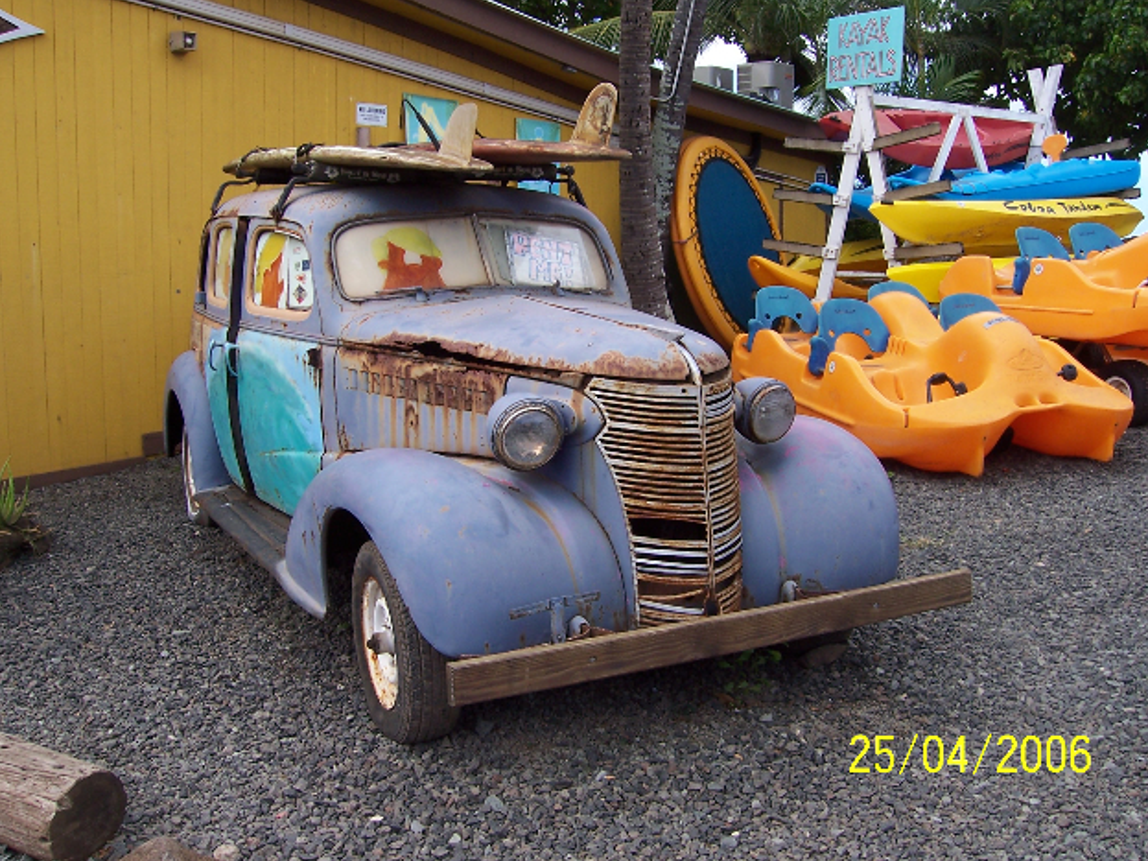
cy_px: 422
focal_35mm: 37
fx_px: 1227
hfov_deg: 50.1
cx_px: 569
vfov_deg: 38.7
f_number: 4.8
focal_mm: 6
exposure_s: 1/250
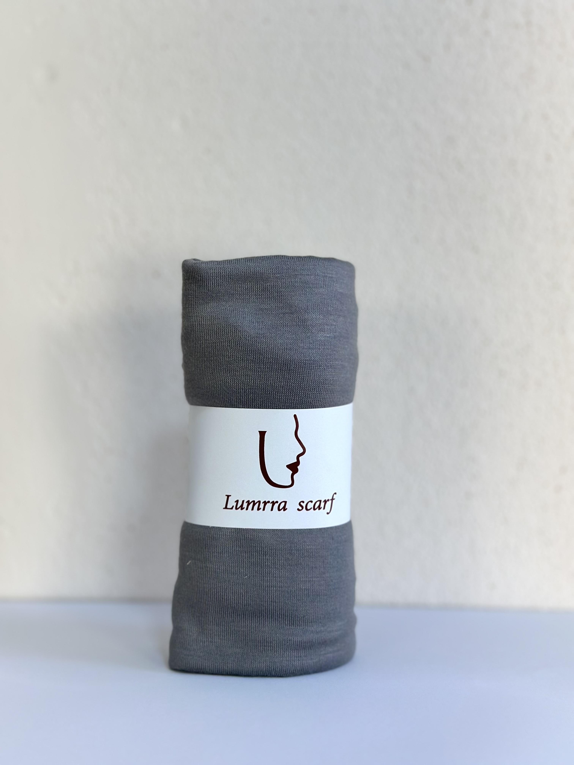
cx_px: 287
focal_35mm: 48
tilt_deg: -2.6
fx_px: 1061
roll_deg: -1.0
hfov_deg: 30.3
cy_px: 382
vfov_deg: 39.7
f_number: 1.78
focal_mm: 6.86
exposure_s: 1/349
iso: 80
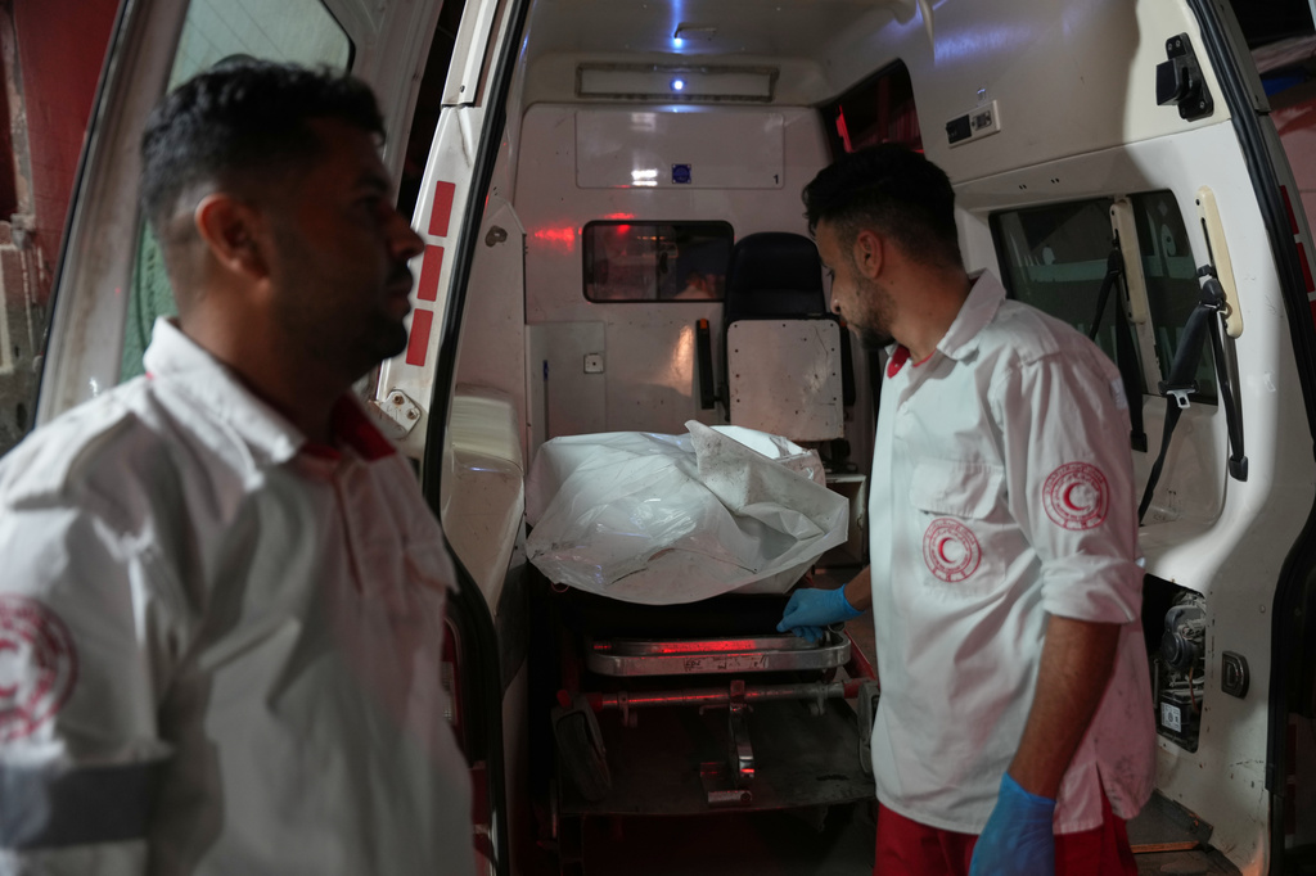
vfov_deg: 40.2
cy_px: 438
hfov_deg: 57.5
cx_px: 658
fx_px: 1199
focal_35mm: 33
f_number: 2.8
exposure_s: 1/100
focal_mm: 32.8
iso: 640
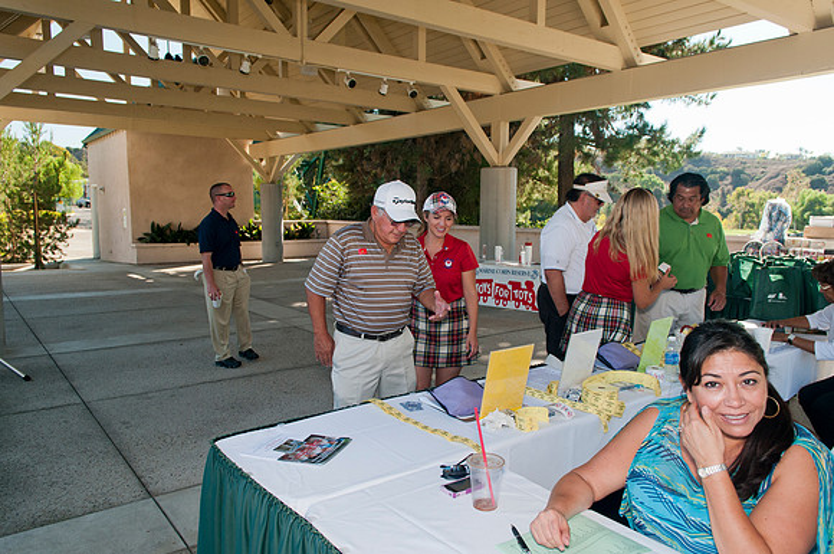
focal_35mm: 26
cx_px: 417
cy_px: 277
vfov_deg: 50.3
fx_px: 590
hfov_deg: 70.5
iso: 200
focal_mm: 17
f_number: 5
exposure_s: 1/100
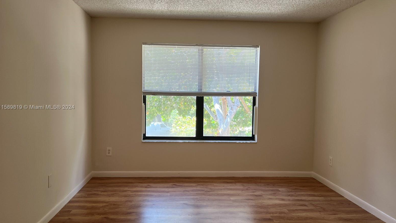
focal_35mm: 29
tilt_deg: -3.7
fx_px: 304
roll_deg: -0.4
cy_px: 108
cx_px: 196
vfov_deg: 40.2
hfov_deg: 66.1
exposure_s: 1/120
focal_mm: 5.7
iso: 80
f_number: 1.5
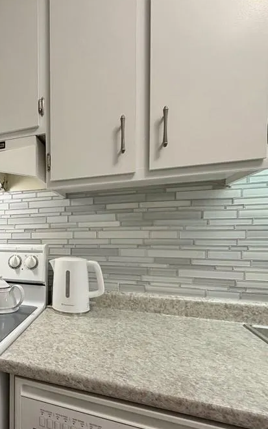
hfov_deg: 44.1
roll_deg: +0.4
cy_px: 245
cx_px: -7
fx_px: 269
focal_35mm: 23
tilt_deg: -2.2
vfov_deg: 76.7
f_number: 2.2
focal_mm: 2.22
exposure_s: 1/120
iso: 250
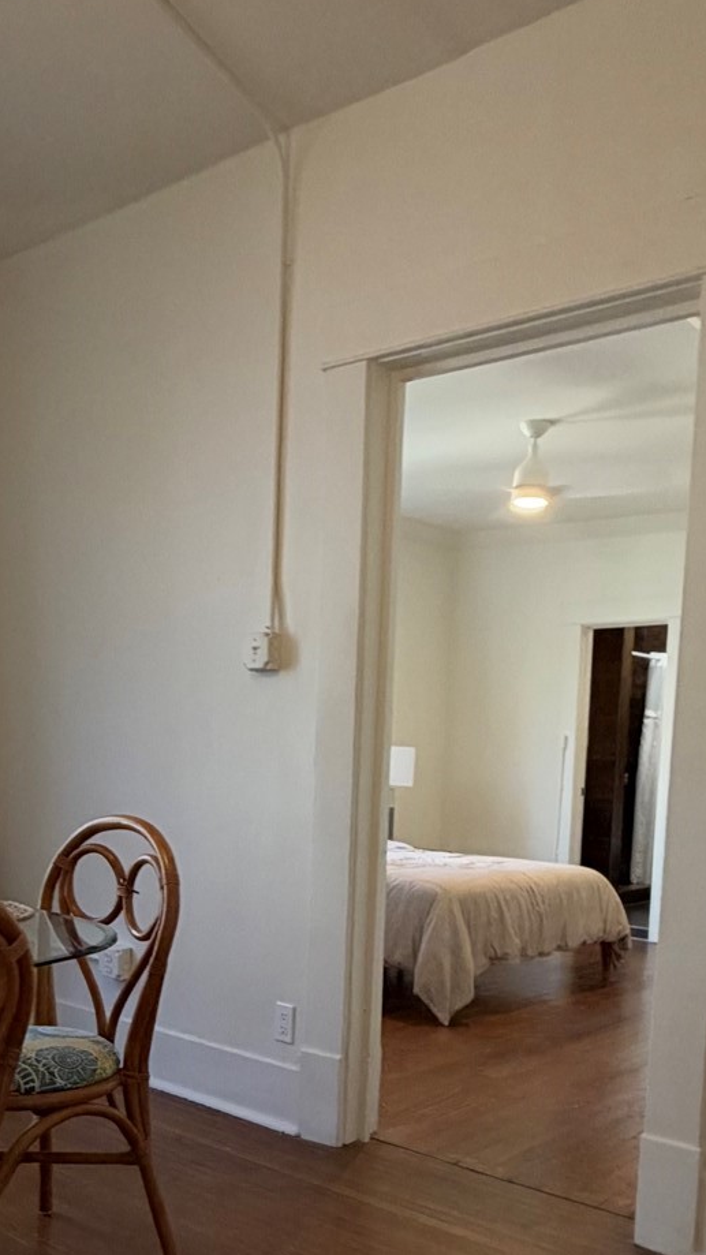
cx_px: 303
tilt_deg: -5.9
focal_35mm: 34
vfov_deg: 55.9
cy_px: 900
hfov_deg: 34.6
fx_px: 1131
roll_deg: -2.5
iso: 320
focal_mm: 2.22
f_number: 2.2
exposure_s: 1/60
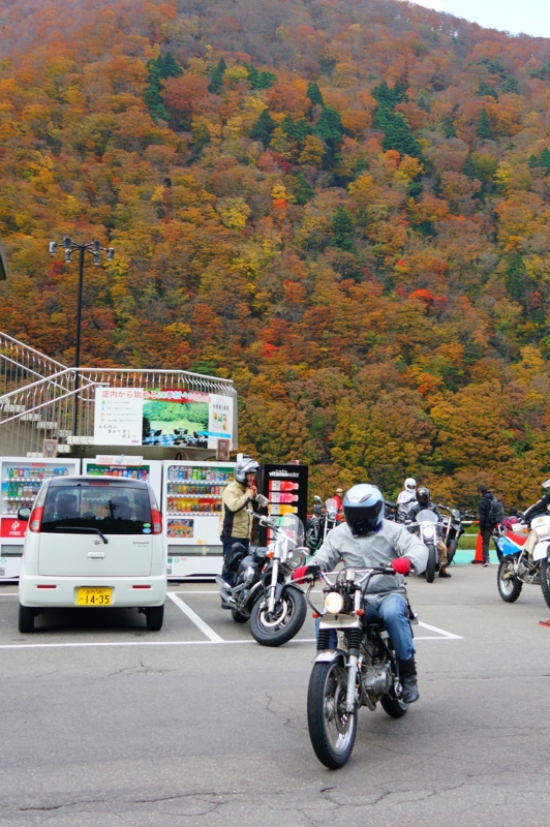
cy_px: 414
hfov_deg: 46.3
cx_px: 275
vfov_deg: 65.5
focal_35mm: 28
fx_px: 643
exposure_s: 1/500
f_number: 4
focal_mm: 28
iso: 500
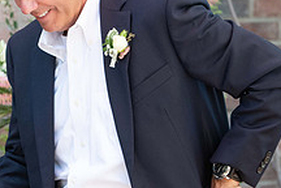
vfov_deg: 5.1
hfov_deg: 7.7
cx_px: 48
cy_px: 100
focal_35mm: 268
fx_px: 2092
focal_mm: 100
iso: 1250
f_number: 5
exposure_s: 1/800
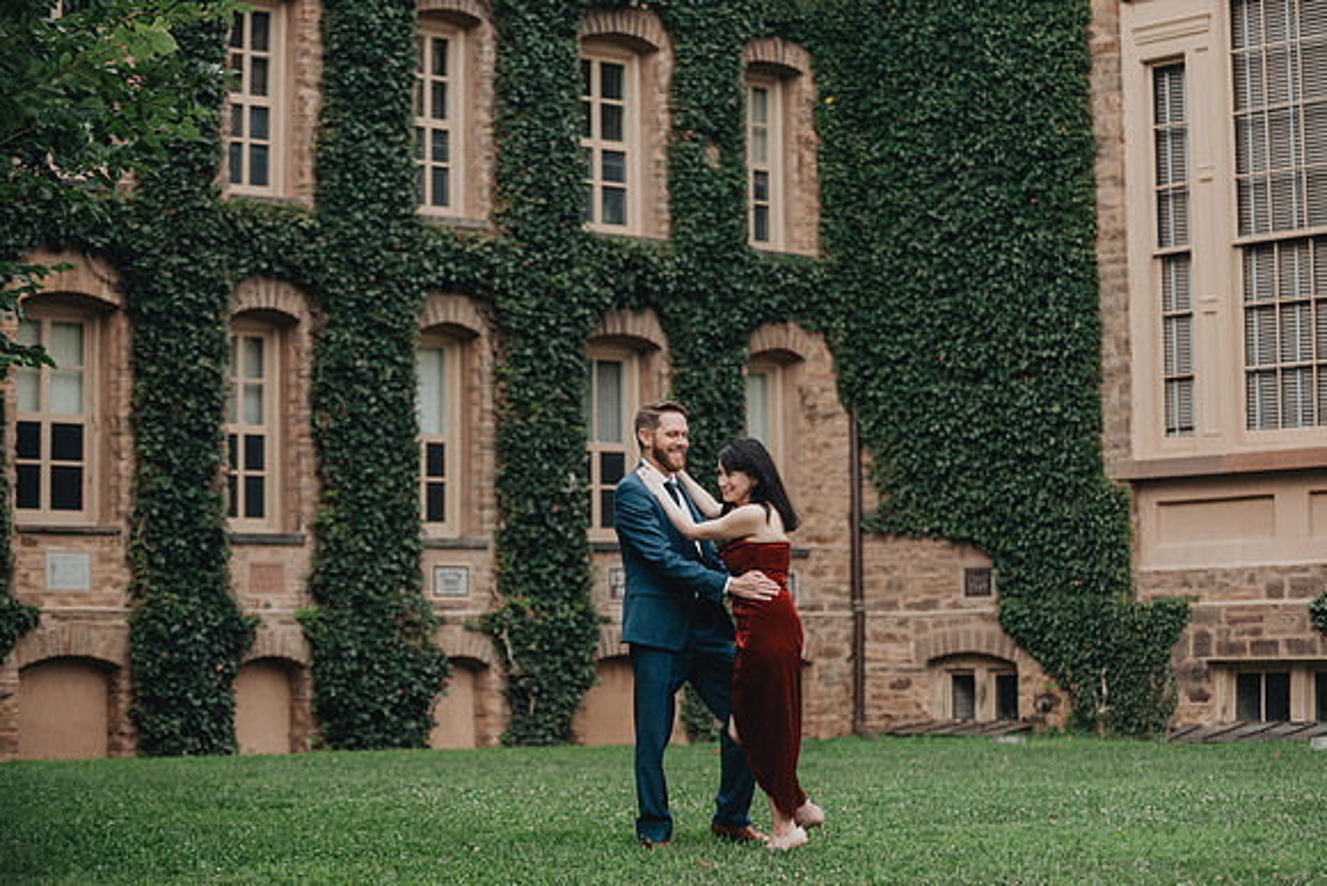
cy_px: 436
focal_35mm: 81
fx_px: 2991
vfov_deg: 16.8
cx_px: 699
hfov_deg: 25.0
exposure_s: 1/1000
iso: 800
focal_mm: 75
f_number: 2.8
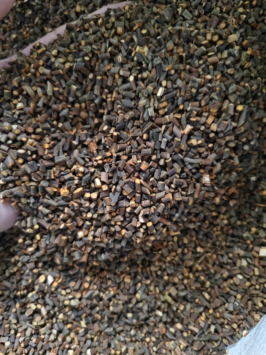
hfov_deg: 58.9
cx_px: 133
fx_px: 236
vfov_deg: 73.9
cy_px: 178
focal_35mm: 23
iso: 9577
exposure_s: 1/163
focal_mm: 5.56
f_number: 1.88
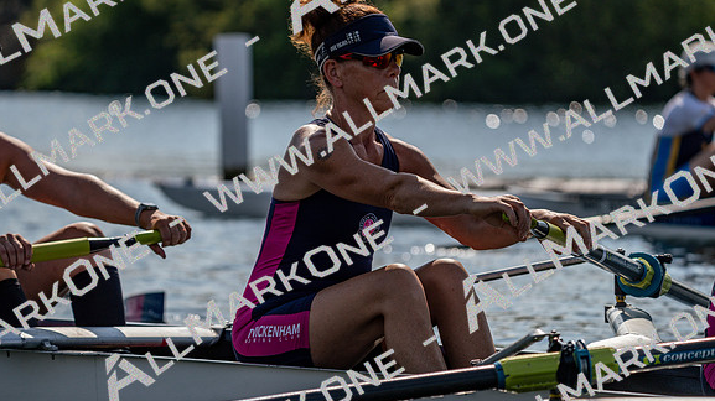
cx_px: 357
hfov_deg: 8.4
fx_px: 4851
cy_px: 216
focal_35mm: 256
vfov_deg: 4.7
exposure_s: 1/1600
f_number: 5.6
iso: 100
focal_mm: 243
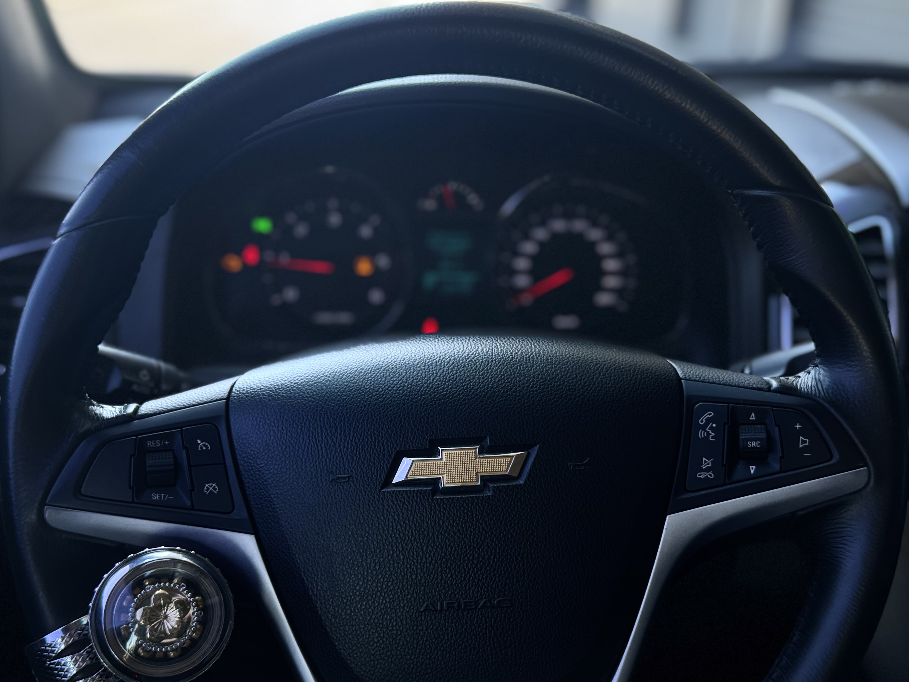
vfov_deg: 38.5
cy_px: 416
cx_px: 464
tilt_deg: -23.9
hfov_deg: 50.1
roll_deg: -2.4
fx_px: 972
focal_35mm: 37
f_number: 1.78
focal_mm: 6.76
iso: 100
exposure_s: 1/121
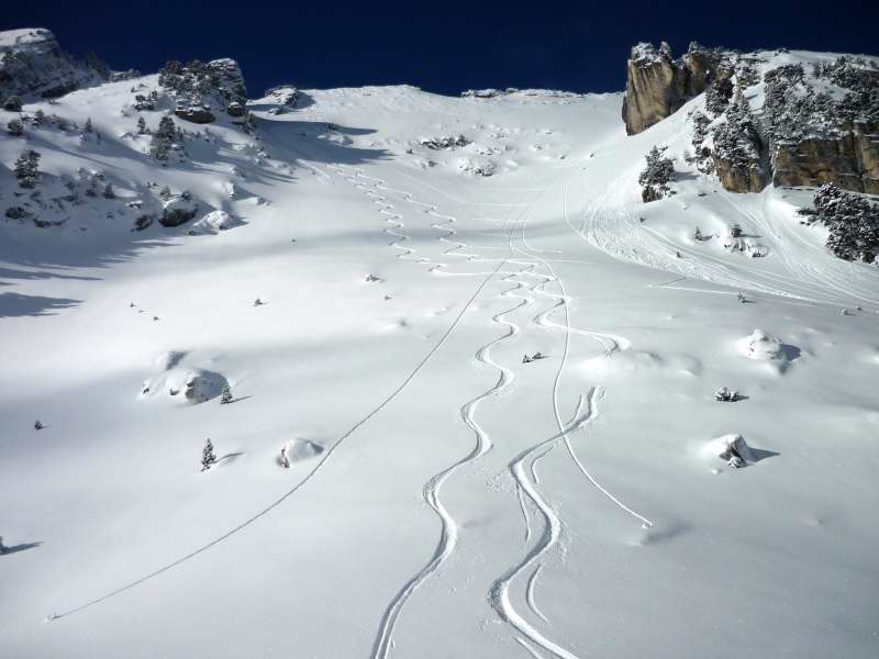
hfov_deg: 55.4
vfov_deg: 42.9
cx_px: 440
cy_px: 330
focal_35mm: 33
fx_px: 838
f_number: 8
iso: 100
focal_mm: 5.5
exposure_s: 1/1300
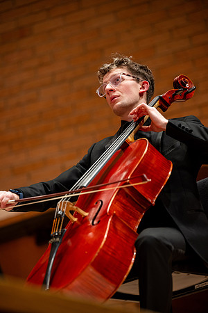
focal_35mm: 125
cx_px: 104
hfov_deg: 11.0
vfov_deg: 16.4
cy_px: 156
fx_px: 1083
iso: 1000
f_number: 2.8
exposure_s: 1/200
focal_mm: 125
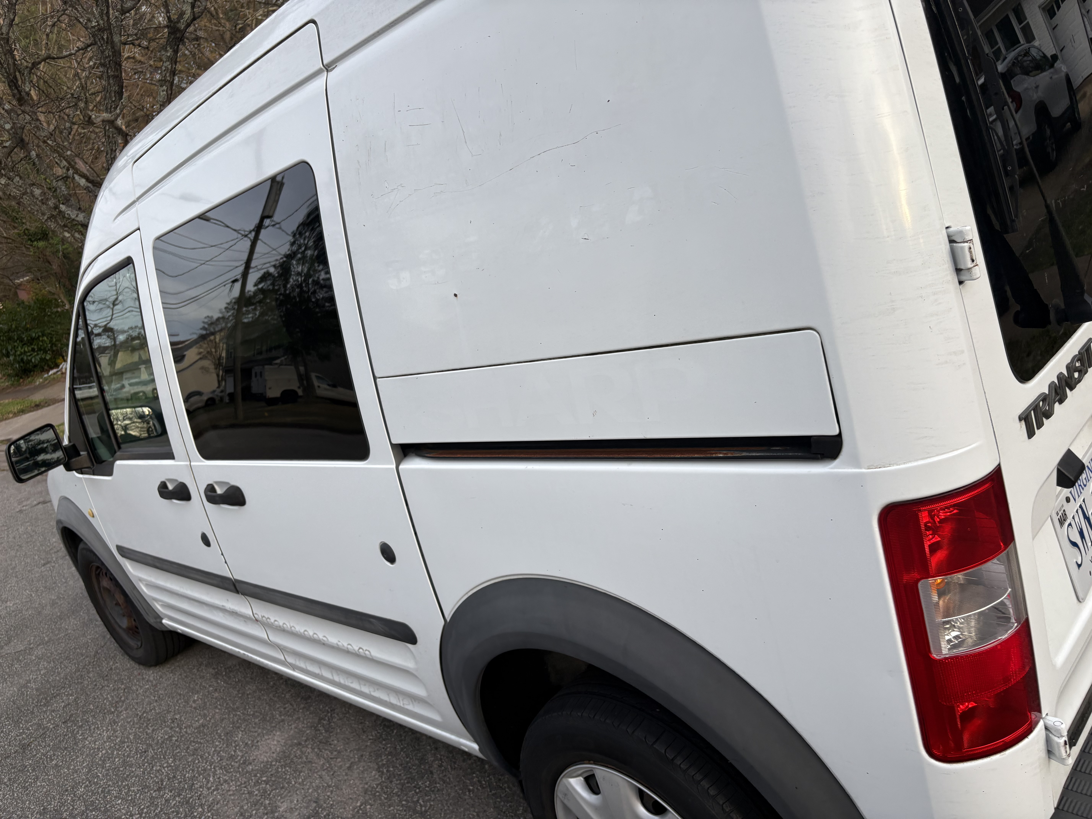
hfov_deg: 67.3
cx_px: 546
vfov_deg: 53.1
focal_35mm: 26
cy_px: 410
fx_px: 820
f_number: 1.6
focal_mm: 5.96
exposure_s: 1/586
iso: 50
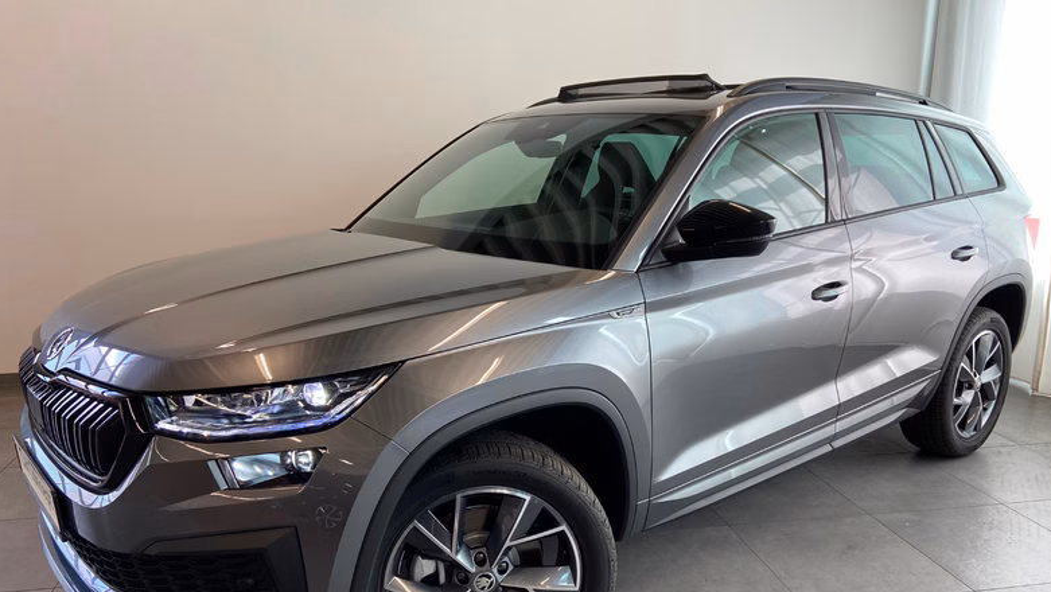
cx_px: 533
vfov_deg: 39.9
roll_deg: +0.4
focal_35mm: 29
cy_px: 371
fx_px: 808
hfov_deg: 66.0
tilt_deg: -16.1
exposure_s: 1/100
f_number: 1.8
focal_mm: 4.25
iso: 80
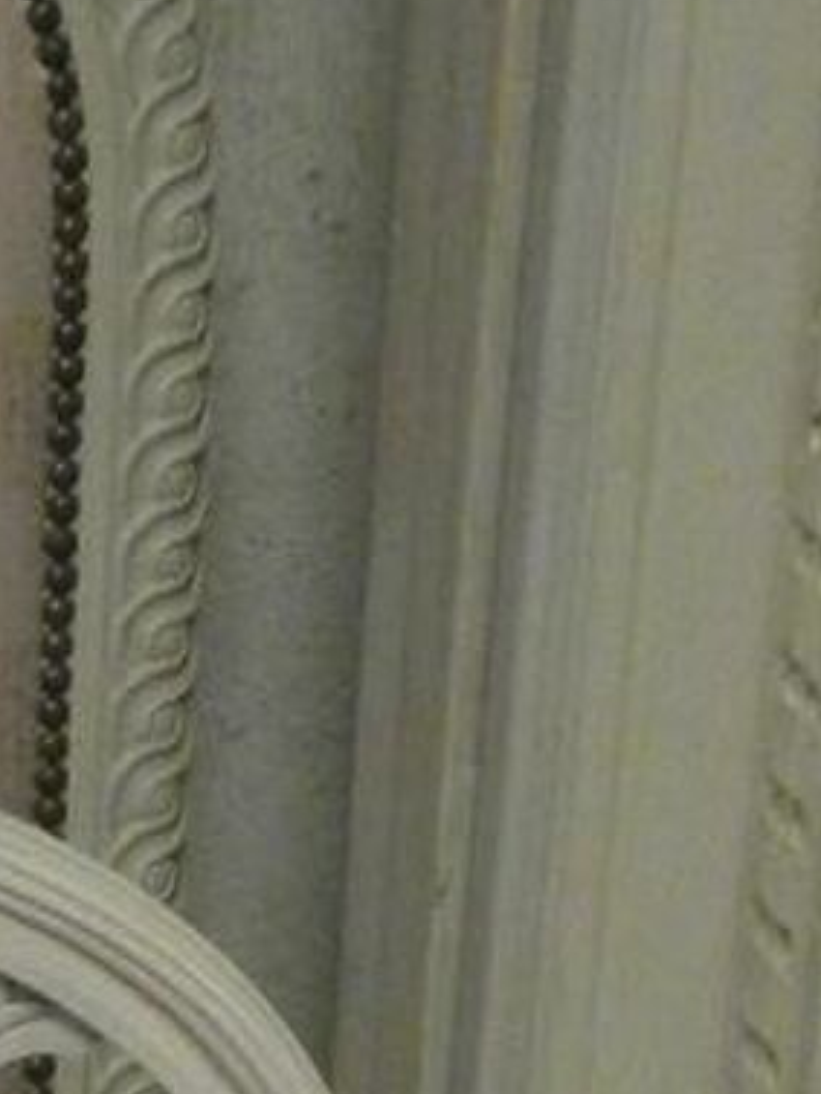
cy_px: 1098
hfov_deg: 12.2
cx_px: -557
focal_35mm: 113
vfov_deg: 17.0
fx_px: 3571
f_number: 3.1
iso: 800
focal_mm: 5.8
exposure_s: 1/60
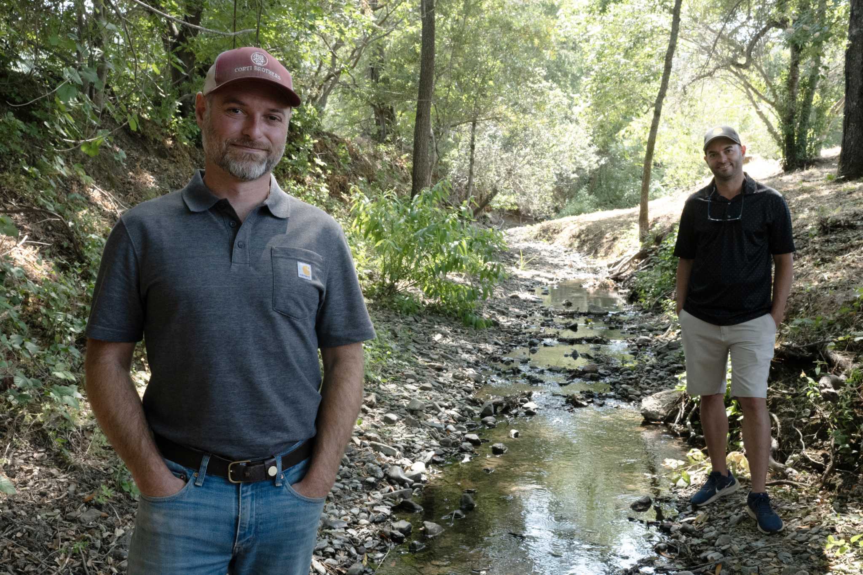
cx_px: 432
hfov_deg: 54.4
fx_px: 839
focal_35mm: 35
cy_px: 288
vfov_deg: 37.8
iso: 3200
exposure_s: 1/125
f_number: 16
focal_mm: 35
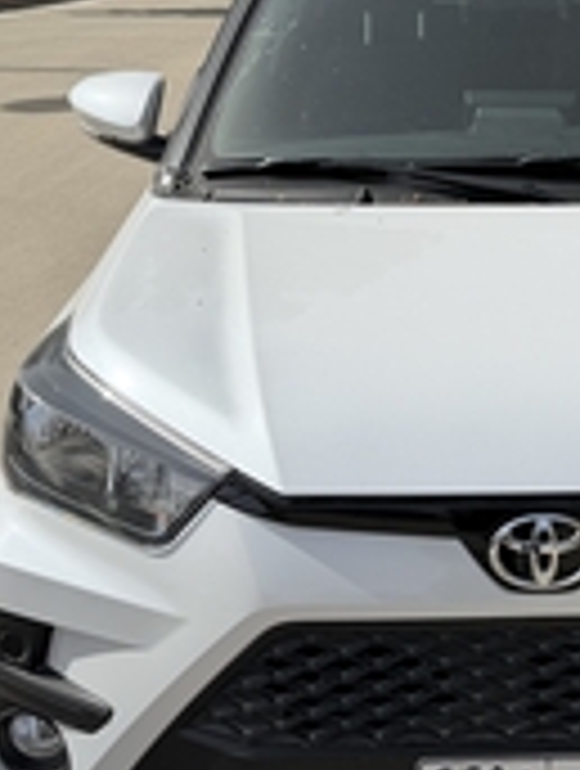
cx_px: 555
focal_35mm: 64
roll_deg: -0.3
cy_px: 101
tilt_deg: -11.3
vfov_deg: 29.2
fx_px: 1424
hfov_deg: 22.3
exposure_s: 1/5714
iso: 80
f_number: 1.78
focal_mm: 6.76
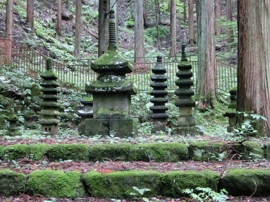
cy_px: 101
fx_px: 367
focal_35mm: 47
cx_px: 135
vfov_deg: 30.9
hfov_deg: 40.4
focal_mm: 8.29
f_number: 4.2
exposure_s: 1/13
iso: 320
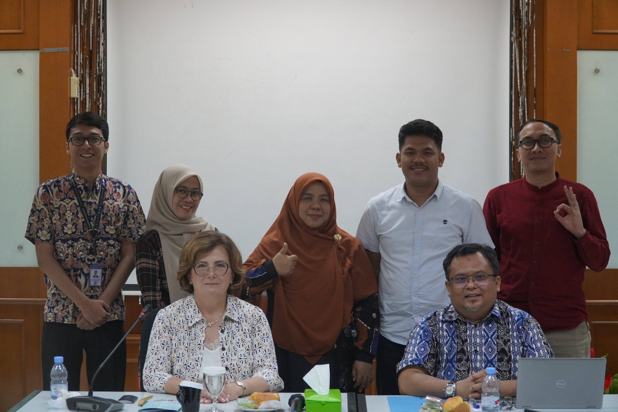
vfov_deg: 18.2
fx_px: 1287
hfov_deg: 27.0
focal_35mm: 75
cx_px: 309
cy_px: 206
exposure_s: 1/160
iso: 1600
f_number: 4
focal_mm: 50
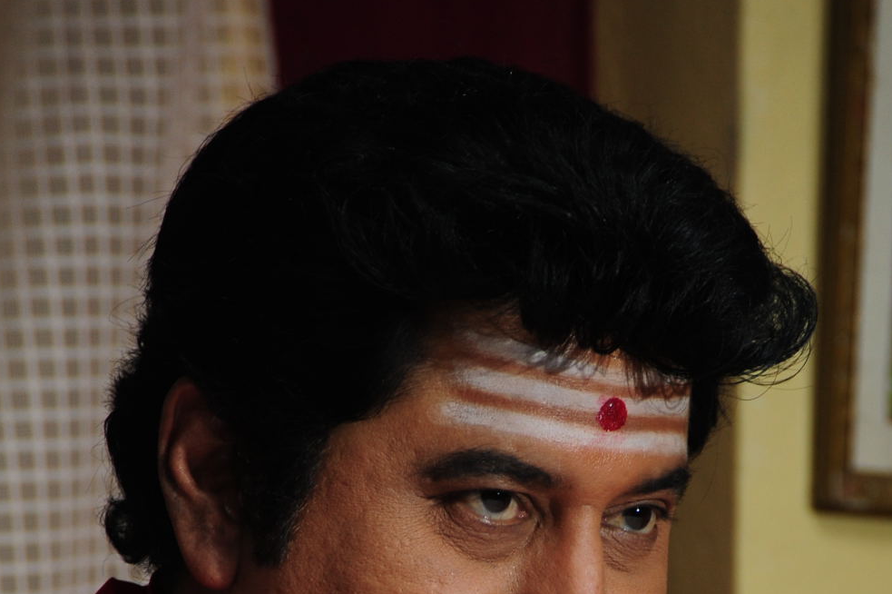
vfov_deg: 5.5
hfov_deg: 8.2
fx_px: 6190
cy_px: 563
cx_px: 526
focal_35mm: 250
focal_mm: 120
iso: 800
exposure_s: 1/125
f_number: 5.6
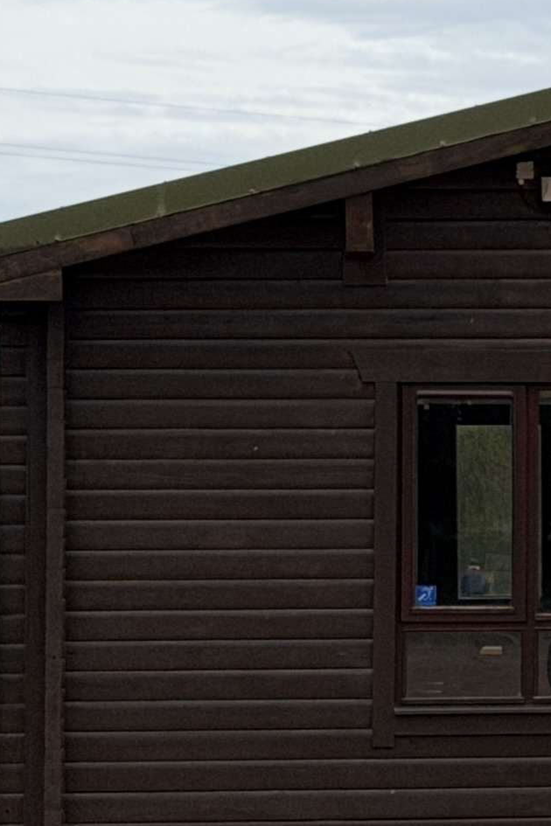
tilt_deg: +2.0
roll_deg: +0.8
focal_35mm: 213
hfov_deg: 6.2
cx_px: 1199
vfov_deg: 9.7
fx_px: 4890
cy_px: 374
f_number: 1.78
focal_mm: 6.76
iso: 64
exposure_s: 1/5208
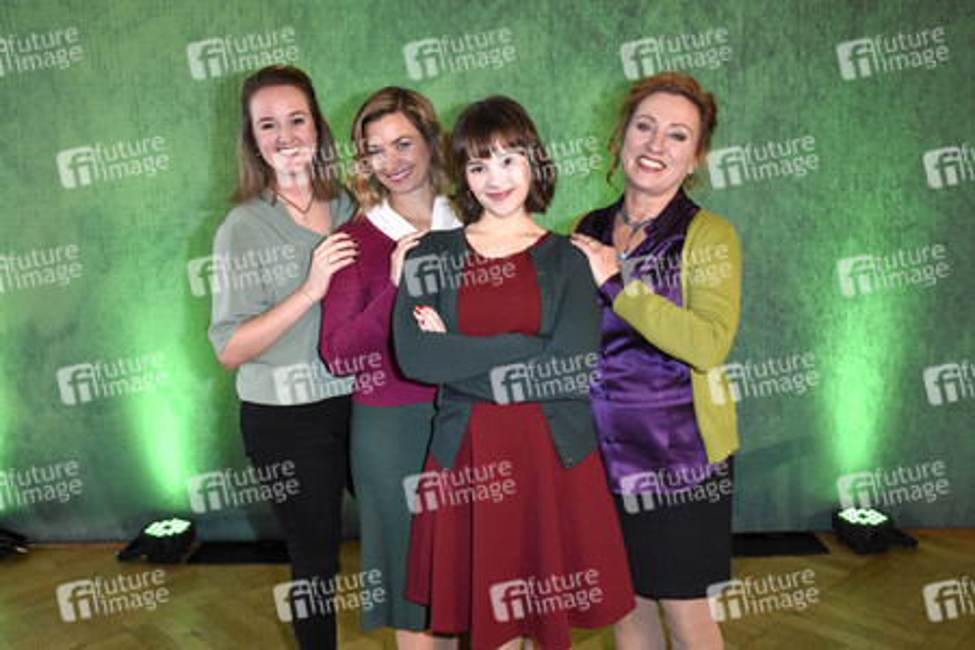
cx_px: 488
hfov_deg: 61.9
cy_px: 325
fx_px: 812
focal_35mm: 30
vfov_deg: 43.6
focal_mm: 20
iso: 1600
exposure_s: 1/125
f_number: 6.3
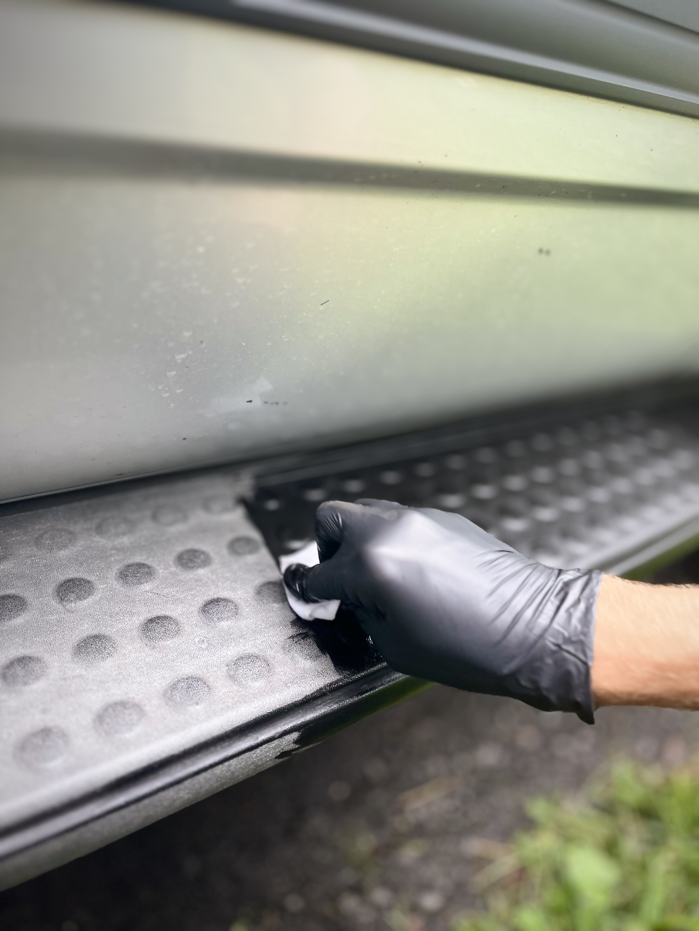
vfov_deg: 67.3
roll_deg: -2.5
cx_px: 350
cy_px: 466
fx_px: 700
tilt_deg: -25.4
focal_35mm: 26
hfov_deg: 53.1
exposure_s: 1/121
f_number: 1.6
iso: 80
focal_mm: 5.1
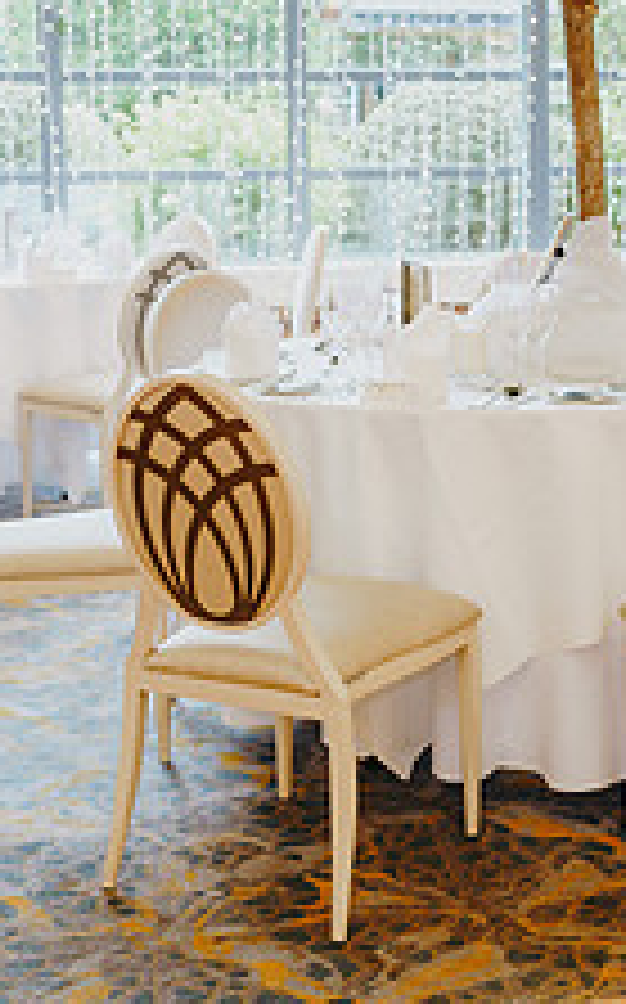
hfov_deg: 17.7
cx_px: 590
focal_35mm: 72
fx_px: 1969
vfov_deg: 28.3
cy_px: 270
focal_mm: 35
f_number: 2.8
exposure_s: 1/200
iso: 800
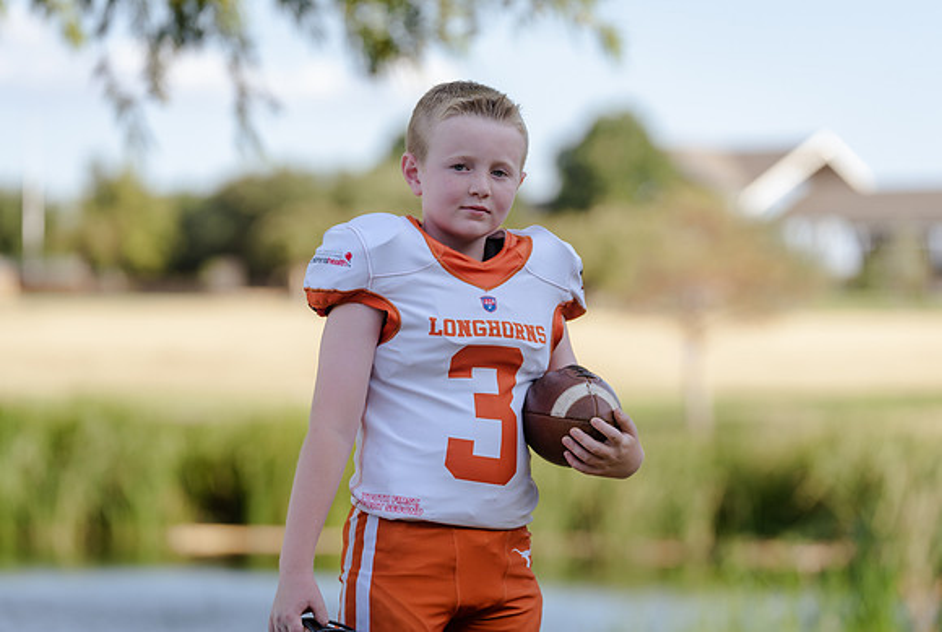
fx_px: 4301
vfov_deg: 8.4
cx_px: 462
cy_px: 306
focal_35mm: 164
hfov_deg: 12.5
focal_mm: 151
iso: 100
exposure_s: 1/320
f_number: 3.5
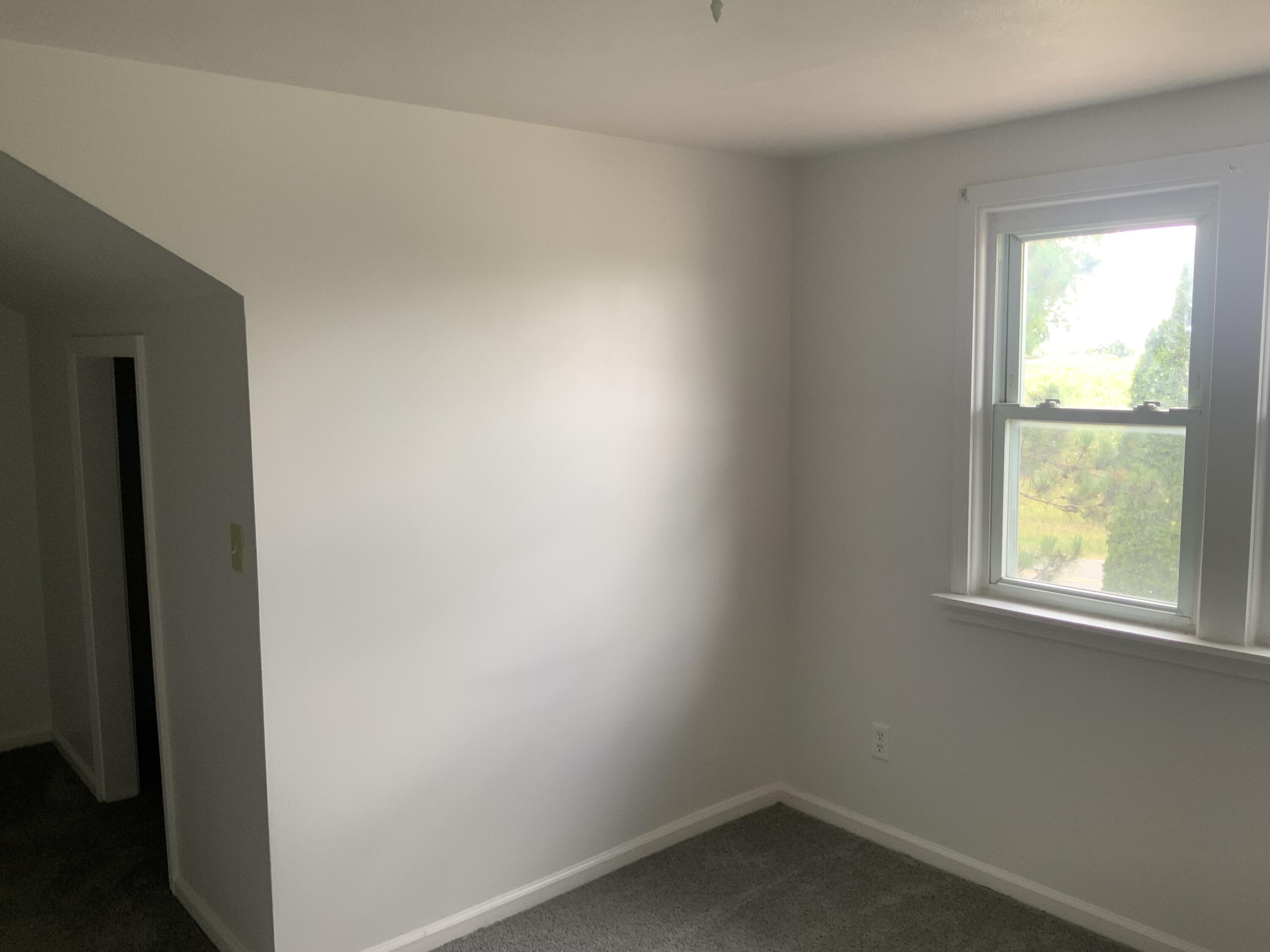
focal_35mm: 29
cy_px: 476
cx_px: 635
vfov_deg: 48.2
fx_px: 1064
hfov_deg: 61.7
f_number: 1.8
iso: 40
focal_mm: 3
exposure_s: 1/60
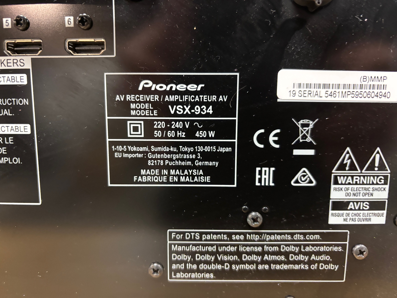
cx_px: 198
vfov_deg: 53.1
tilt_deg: -7.6
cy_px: 149
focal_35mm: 26
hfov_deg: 67.3
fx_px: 298
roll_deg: +0.0
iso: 640
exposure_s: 1/33
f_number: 1.6
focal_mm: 5.96
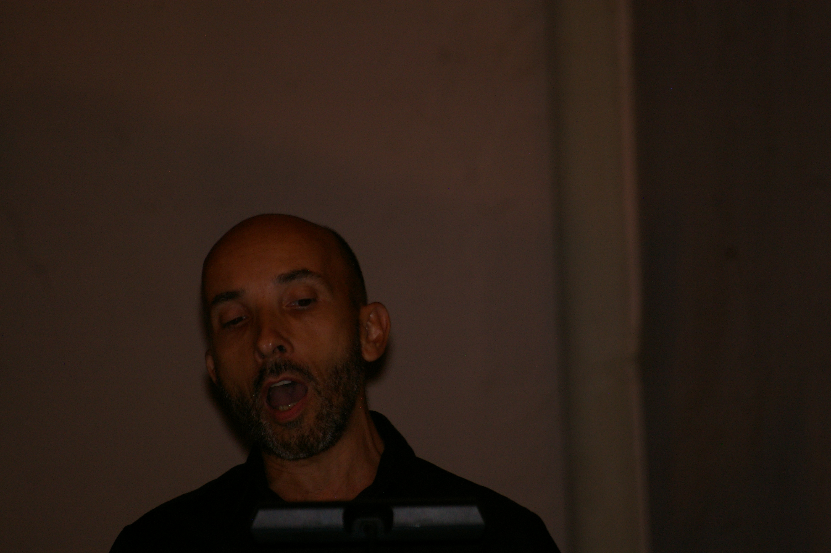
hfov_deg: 5.3
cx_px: 416
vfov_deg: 3.5
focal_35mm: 390
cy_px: 276
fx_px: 8994
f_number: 5.6
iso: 400
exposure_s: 1/90
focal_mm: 260
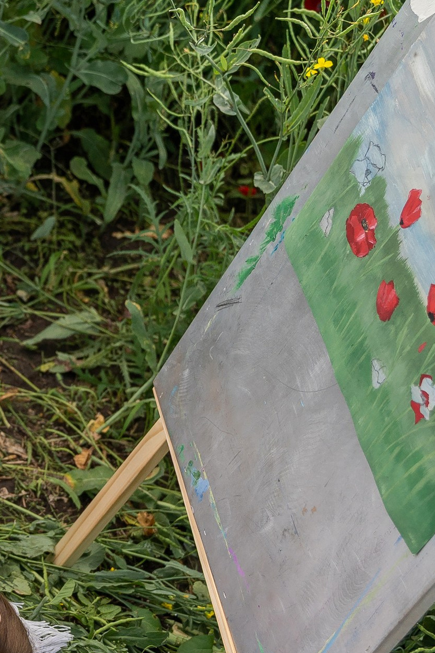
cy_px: 438
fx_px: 1722
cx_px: -68
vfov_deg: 21.4
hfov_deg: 14.0
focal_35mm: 95
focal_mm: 29
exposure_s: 1/800
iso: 125
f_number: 3.2
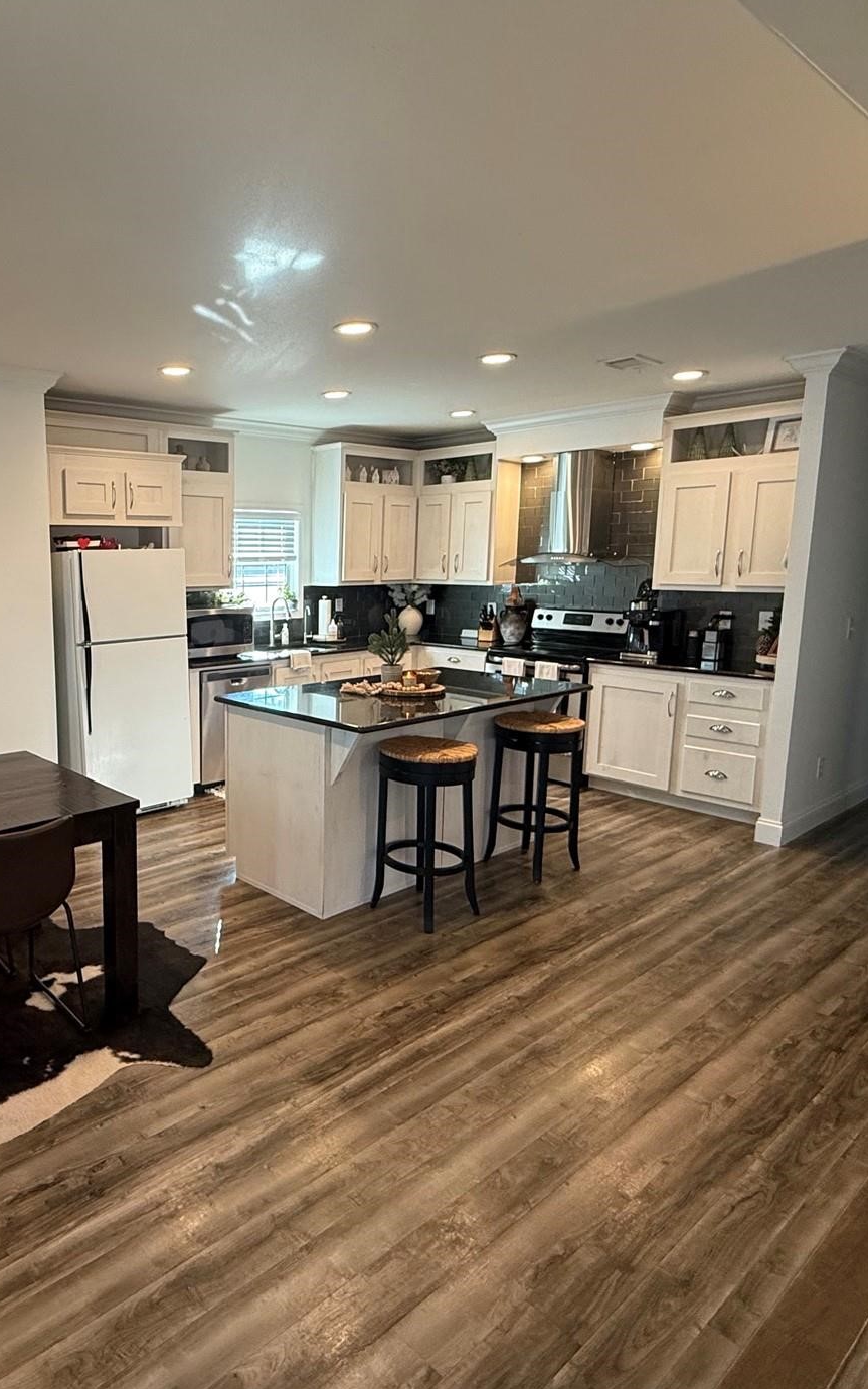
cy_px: 684
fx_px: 833
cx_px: 212
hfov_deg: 52.5
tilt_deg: -8.4
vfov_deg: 79.6
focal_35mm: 22
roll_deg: +0.3
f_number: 2.2
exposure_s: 1/60
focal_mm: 2.22
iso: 200
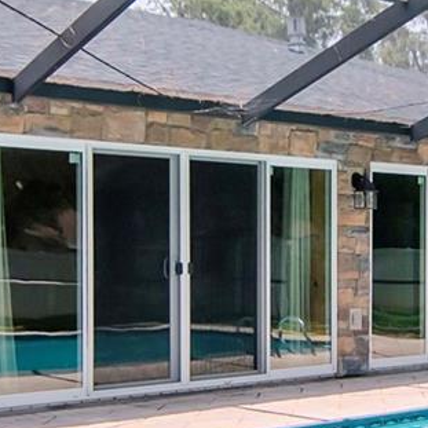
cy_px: 267
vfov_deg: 23.9
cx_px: 299
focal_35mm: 72
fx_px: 1010
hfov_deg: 23.8
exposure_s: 1/2500
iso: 400
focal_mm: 11
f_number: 4
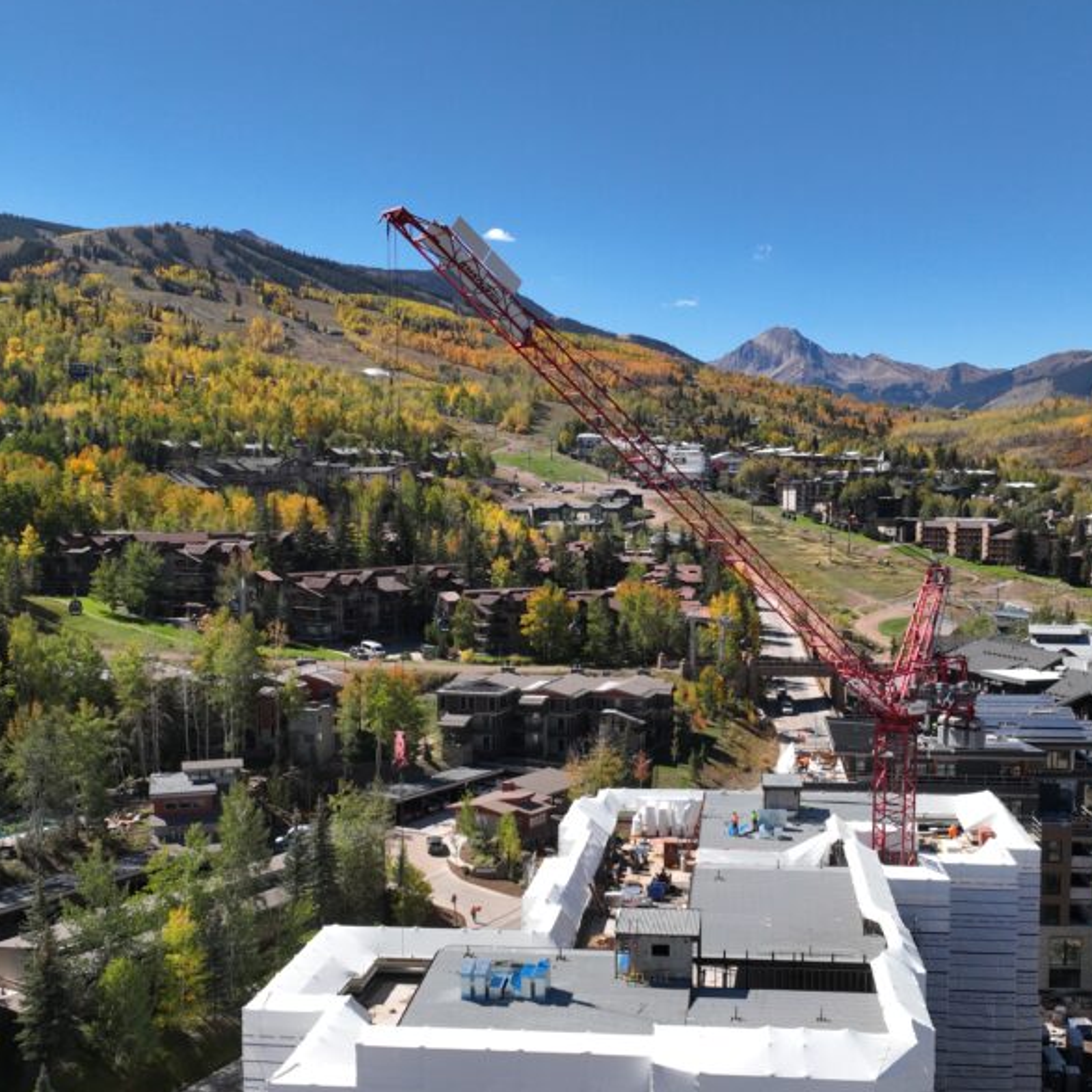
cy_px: 659
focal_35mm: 37
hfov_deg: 44.8
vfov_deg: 44.7
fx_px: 1321
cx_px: 610
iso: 180
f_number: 2.8
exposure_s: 1/250
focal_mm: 12.29
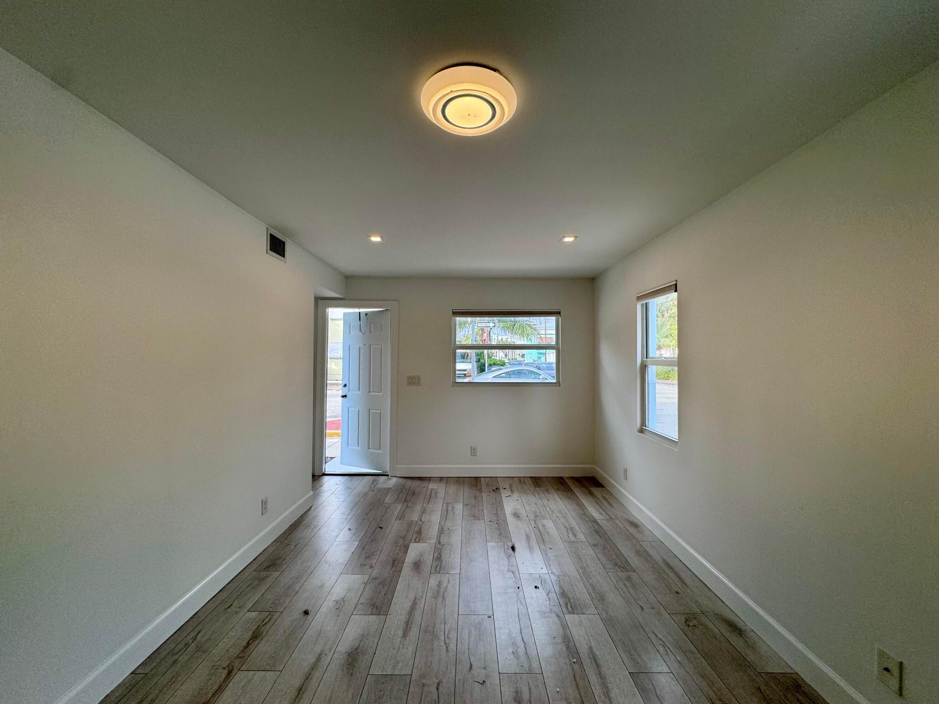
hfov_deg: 102.1
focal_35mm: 14
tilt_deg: +0.3
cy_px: 352
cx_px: 470
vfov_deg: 85.7
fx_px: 380
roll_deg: -0.6
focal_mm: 2.22
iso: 40
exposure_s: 1/247
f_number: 2.2
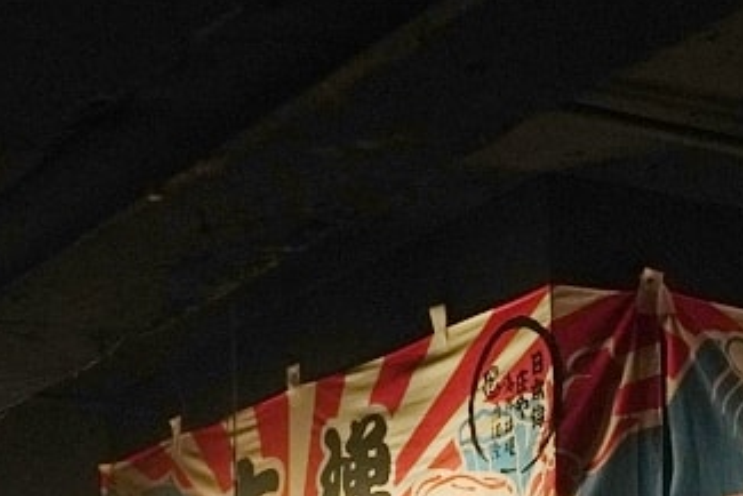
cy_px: 827
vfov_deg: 12.0
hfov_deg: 18.8
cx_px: 629
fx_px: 2209
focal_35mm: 107
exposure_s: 1/60
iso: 3200
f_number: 4
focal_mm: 29
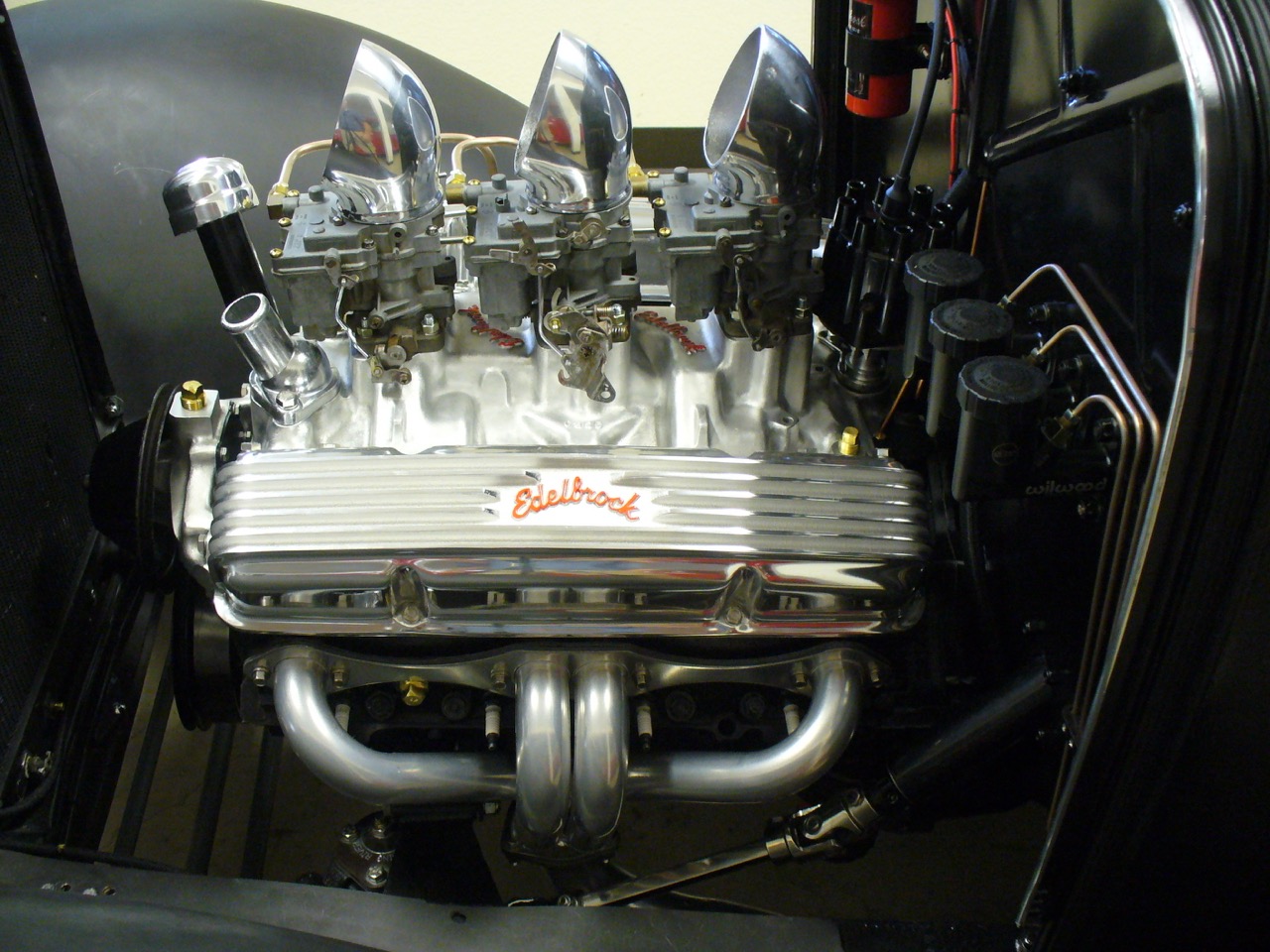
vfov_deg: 38.7
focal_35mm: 37
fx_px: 1357
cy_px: 476
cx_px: 635
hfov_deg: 50.1
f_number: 2.8
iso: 200
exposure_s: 1/10
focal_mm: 6.1
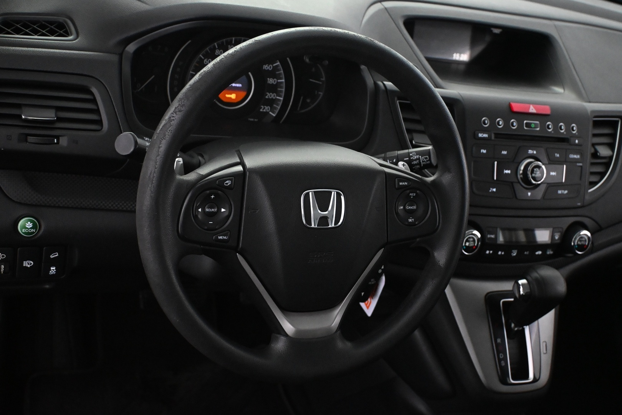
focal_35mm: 44
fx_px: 752
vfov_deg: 30.8
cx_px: 311
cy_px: 208
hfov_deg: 45.0
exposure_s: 1/60
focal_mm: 29
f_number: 4.8
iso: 5600
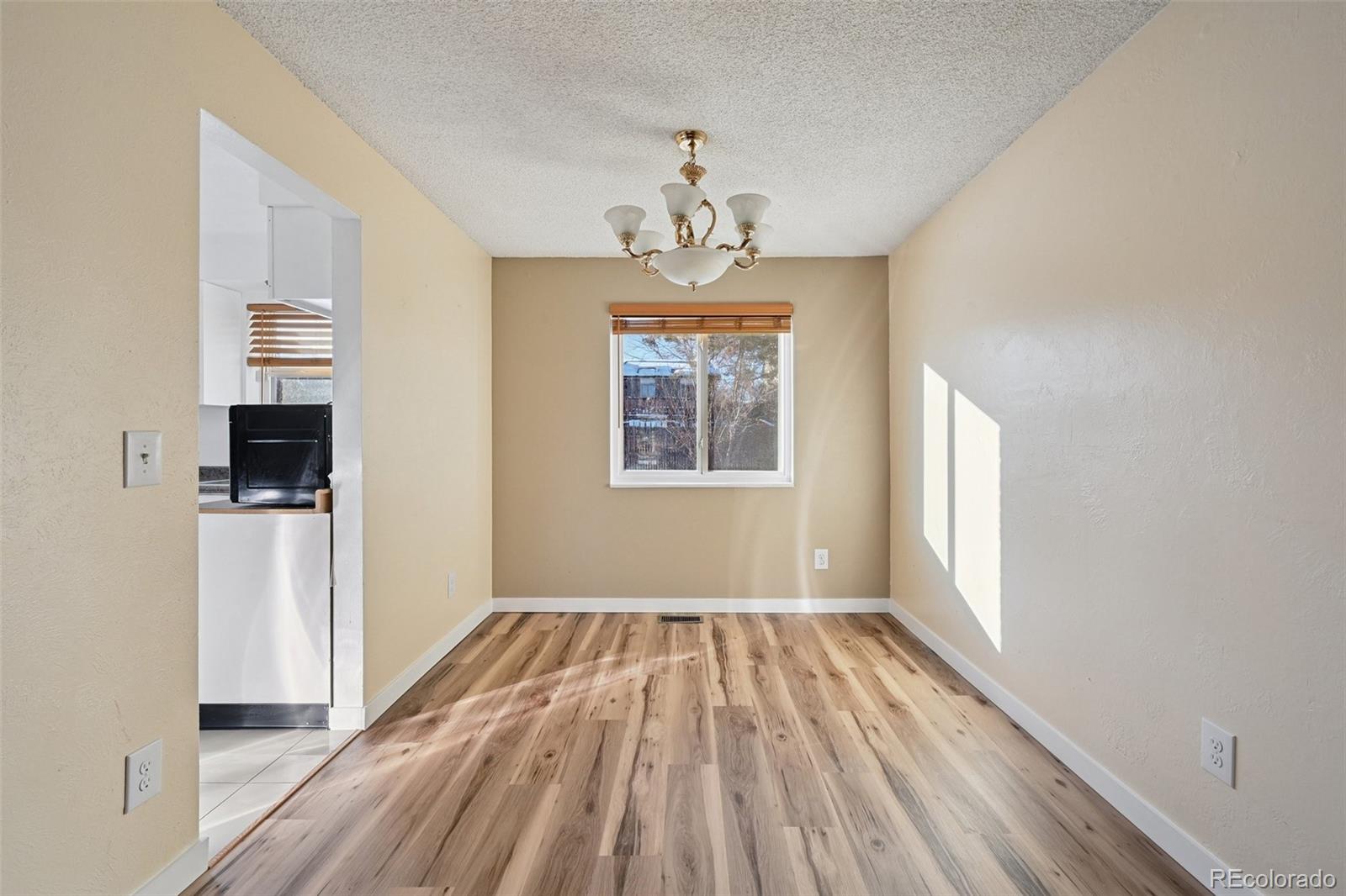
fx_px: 561
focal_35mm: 15
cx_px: 673
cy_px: 448
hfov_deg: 100.4
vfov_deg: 77.3
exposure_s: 1/80
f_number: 10
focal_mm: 15
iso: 400
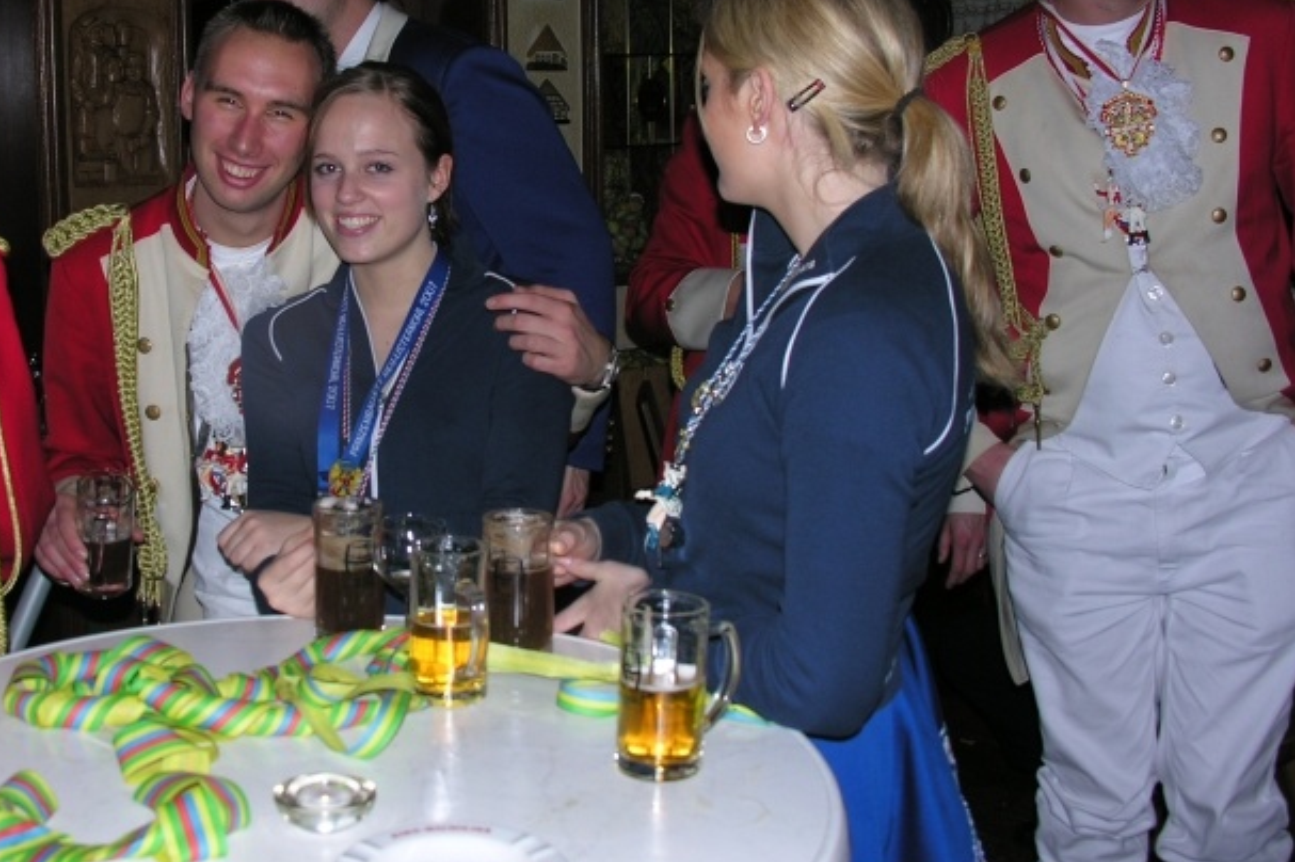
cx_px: 450
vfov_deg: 28.0
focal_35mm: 48
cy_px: 333
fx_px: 1726
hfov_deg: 40.7
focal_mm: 8.9
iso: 50
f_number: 2.8
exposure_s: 1/60.1
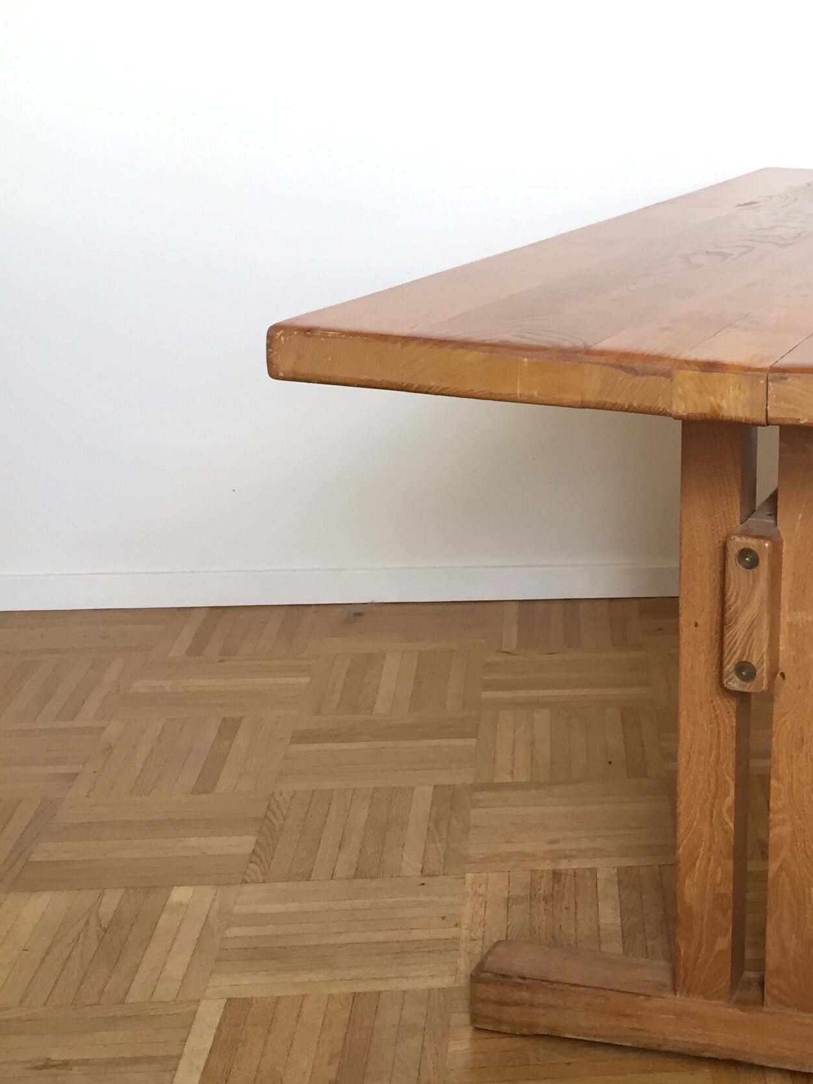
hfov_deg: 24.6
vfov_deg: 33.6
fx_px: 1786
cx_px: 798
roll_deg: -1.7
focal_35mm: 57
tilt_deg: -11.9
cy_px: 418
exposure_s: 1/33
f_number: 2.2
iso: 40
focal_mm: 4.15
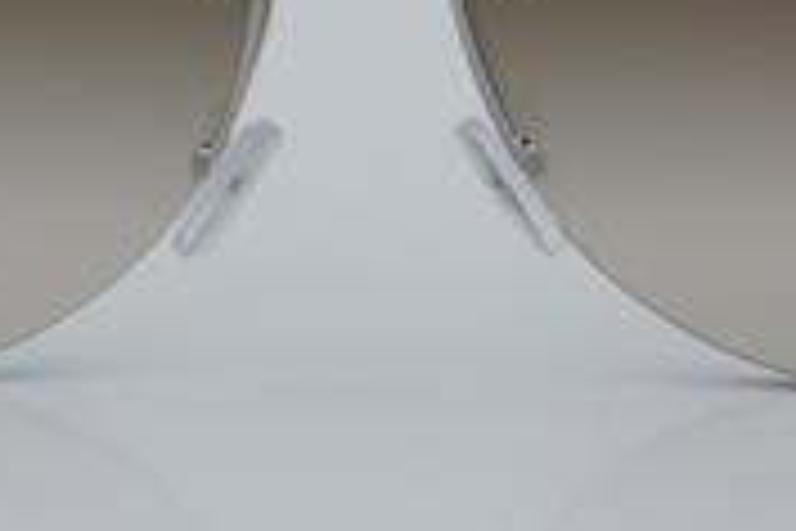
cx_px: 369
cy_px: 63
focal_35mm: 186
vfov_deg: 7.4
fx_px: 4115
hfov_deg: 11.0
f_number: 32
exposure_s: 1/4
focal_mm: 55
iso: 100
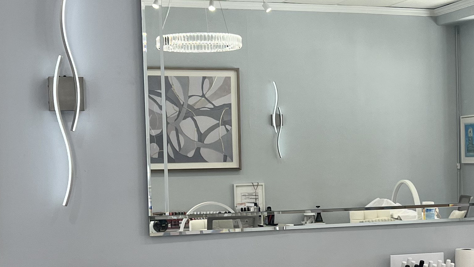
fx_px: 943
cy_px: 199
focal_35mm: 75
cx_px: 324
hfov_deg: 28.0
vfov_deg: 16.0
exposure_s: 1/125
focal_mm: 5.7
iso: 32
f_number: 1.5
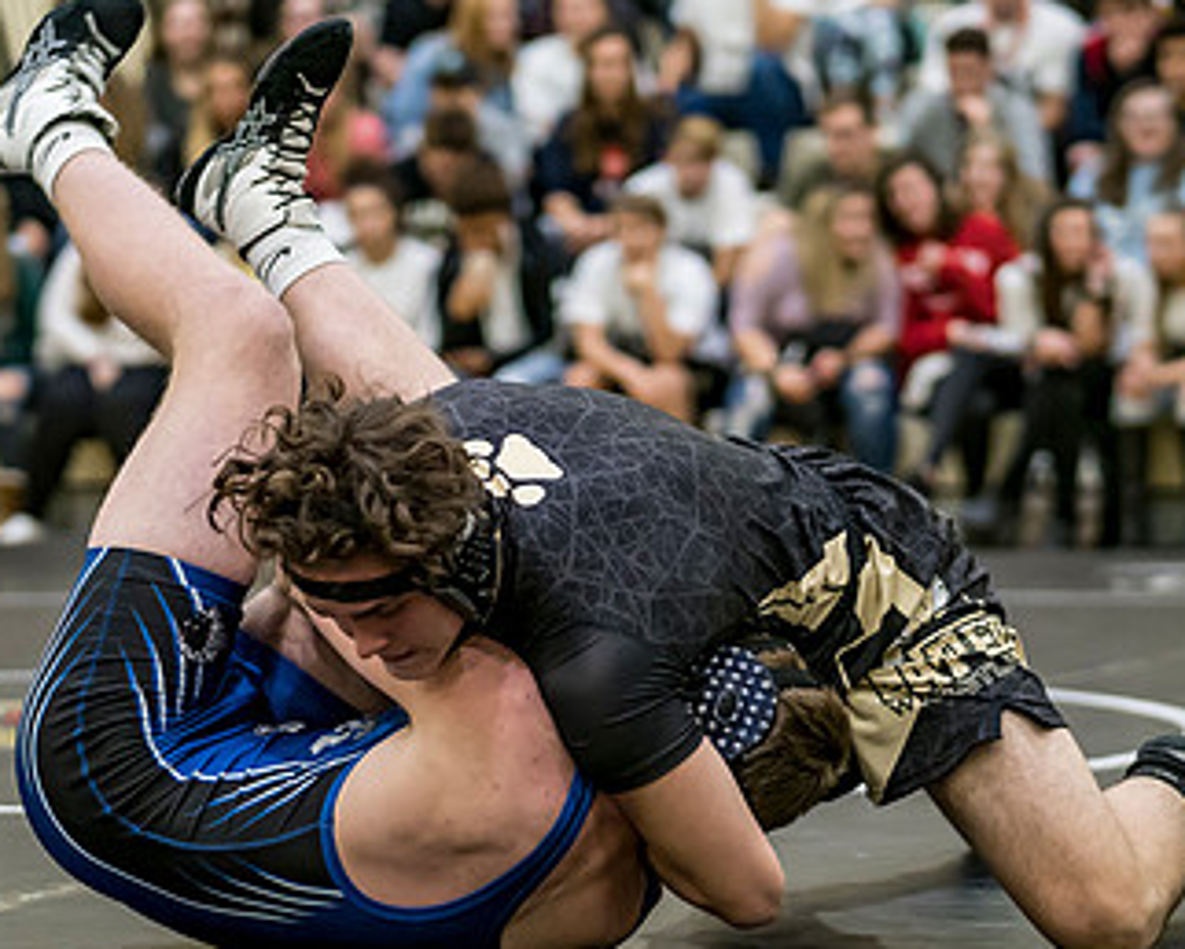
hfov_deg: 12.2
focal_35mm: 158
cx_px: 512
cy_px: 587
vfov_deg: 9.8
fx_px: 5545
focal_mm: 45
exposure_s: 1/1000
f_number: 1.2
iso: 1250
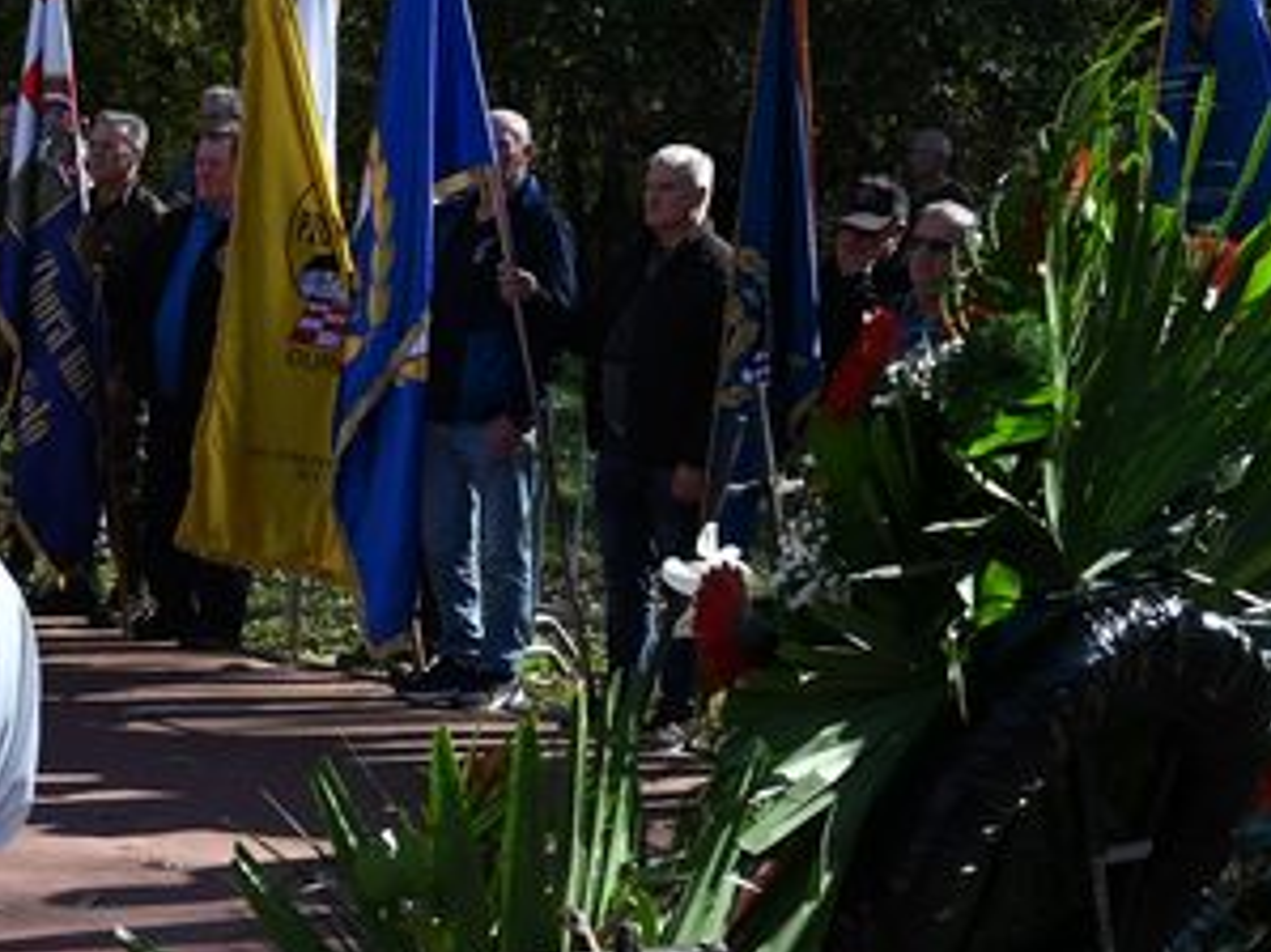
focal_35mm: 112
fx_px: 4111
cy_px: 593
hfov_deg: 17.0
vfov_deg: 13.2
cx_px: -111
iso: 100
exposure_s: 1/320
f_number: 6.3
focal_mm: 29
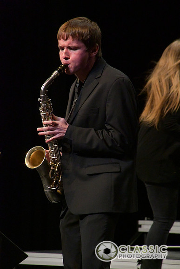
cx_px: 90
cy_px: 134
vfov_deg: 6.5
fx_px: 2361
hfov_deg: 4.4
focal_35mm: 315
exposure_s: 1/500
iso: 12800
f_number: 9
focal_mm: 210
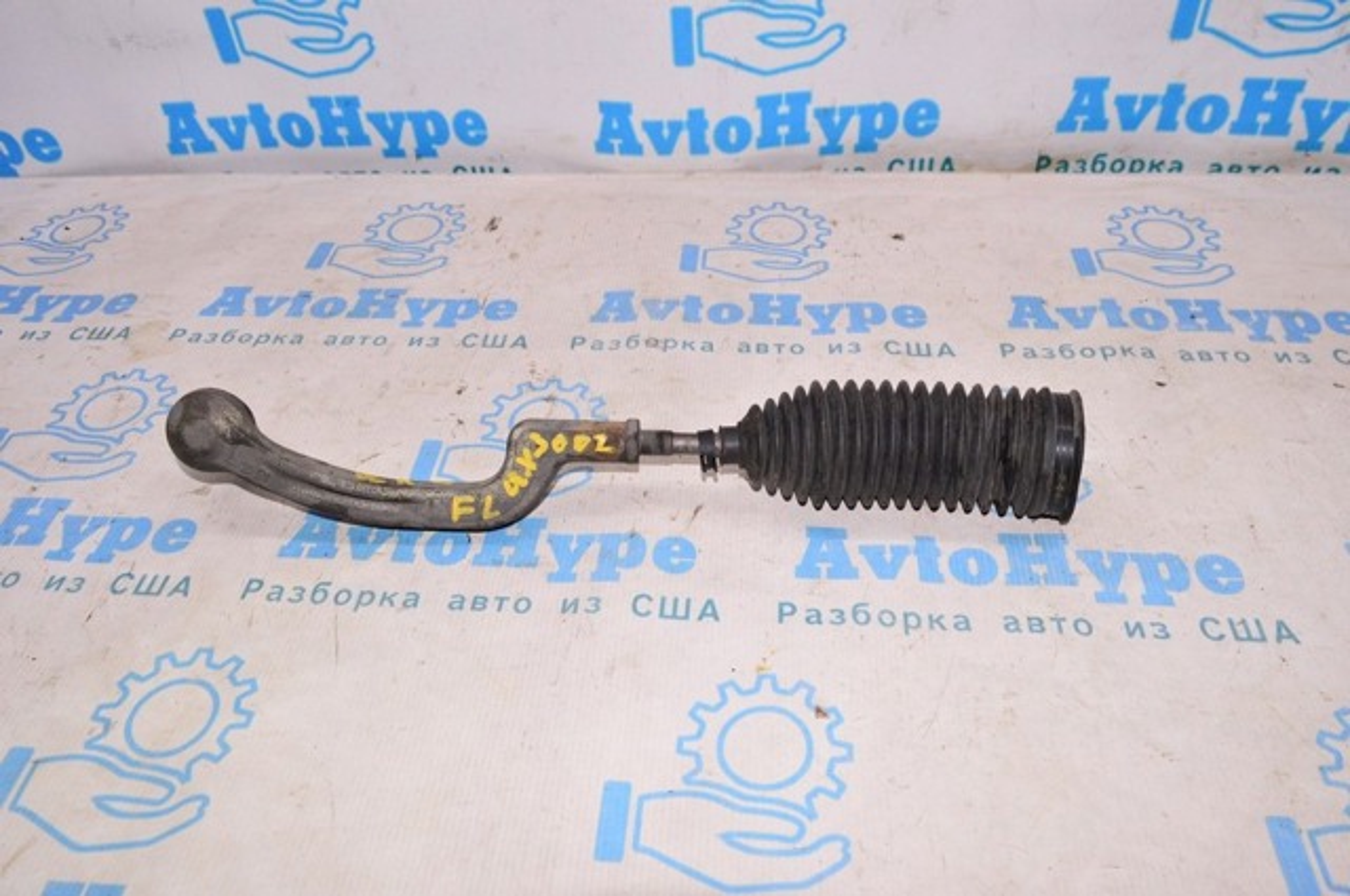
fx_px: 1011
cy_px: 448
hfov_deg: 67.4
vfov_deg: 47.8
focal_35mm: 27
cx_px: 675
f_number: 8
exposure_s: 1/200
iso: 1600
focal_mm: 18
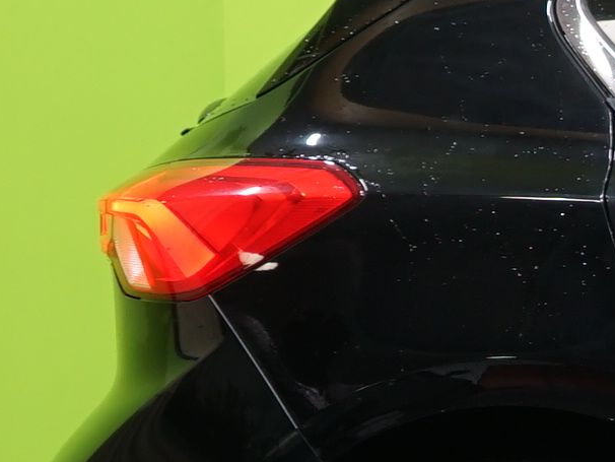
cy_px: 284
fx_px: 3661
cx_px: 1651
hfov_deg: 8.5
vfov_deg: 7.2
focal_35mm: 206
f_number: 5.6
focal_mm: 33
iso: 400
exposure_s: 1/20
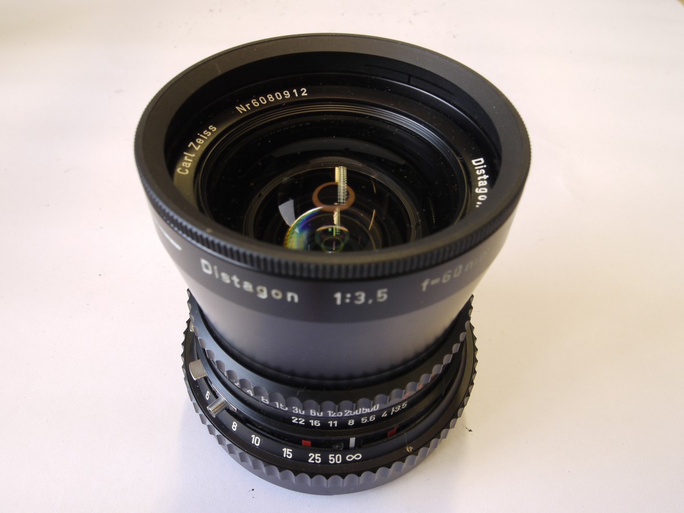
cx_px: 342
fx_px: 593
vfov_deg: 46.8
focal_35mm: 30
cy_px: 256
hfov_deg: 60.0
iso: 400
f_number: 11
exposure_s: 1/10
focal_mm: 15
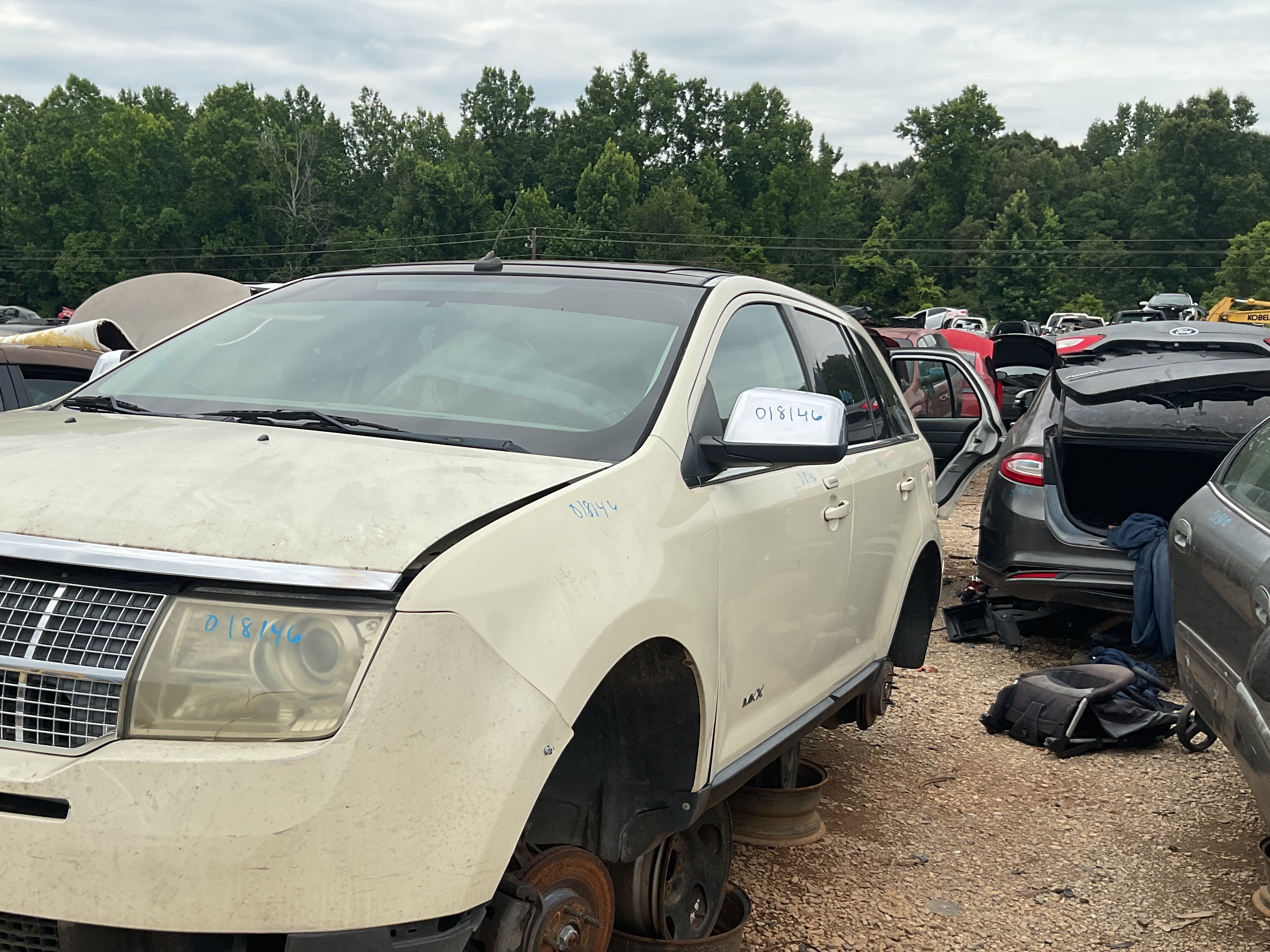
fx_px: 1321
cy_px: 567
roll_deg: +0.6
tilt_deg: -11.5
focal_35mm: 36
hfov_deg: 51.1
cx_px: 515
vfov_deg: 39.5
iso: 16
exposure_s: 1/1490
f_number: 1.8
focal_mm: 3
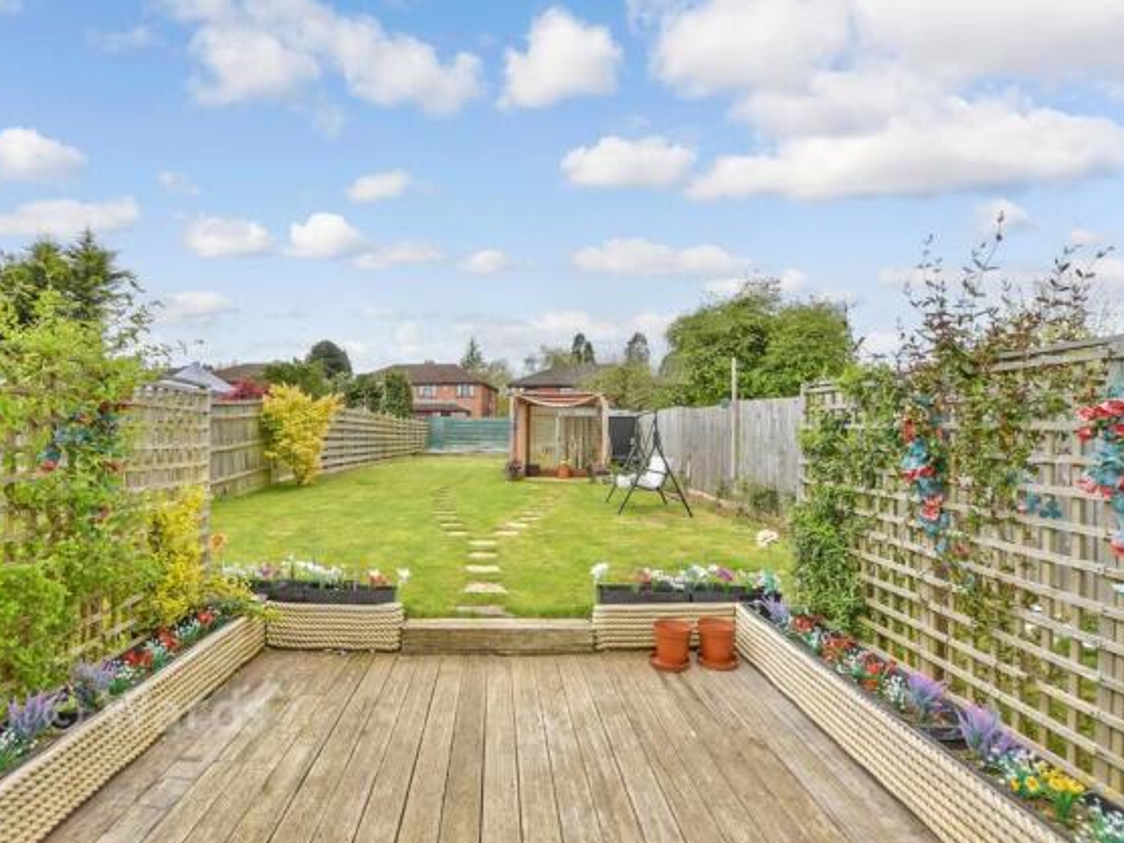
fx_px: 552
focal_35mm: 17
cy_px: 409
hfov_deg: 90.3
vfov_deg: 74.7
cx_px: 472
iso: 320
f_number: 8
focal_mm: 10
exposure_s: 1/200
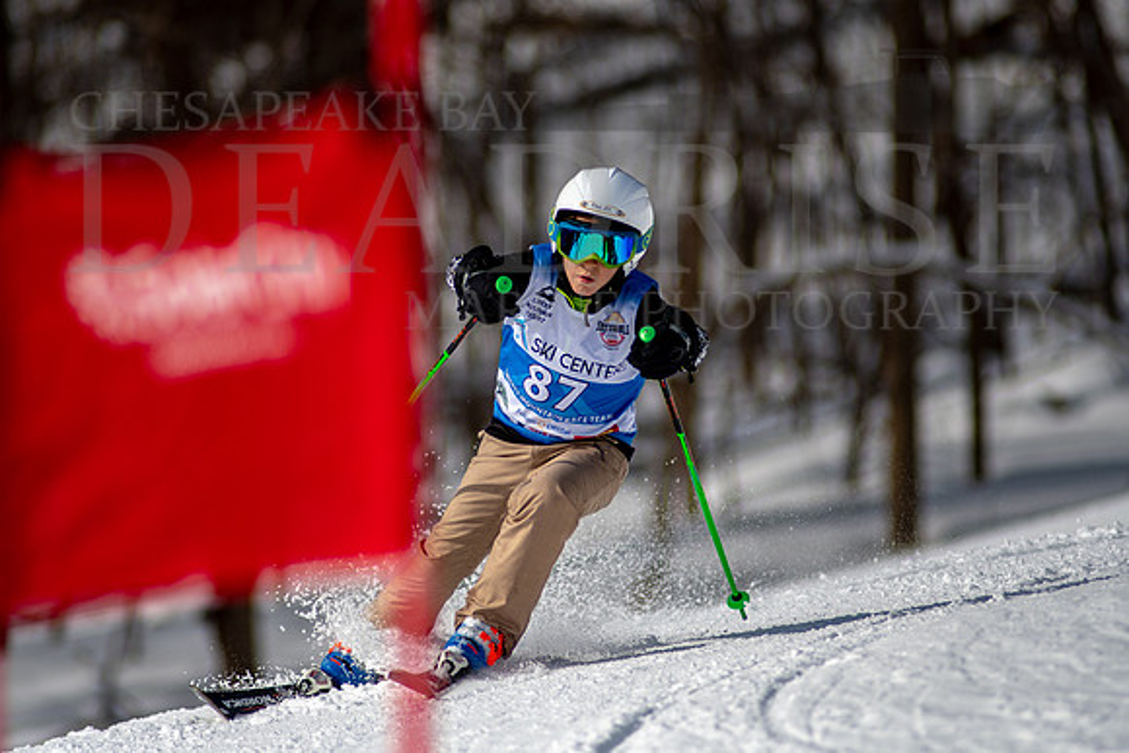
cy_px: 376
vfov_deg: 3.1
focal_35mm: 450
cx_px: 564
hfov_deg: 4.6
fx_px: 14115
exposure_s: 1/8000
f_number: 2.8
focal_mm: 300
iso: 100
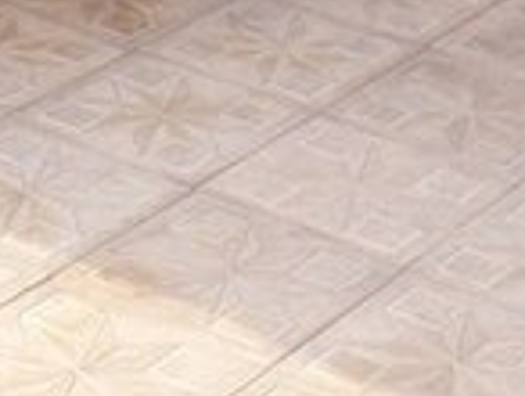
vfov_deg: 8.9
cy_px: -380
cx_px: -61
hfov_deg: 12.3
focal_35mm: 158
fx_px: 2400
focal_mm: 5.8
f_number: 2.8
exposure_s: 1/100
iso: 80
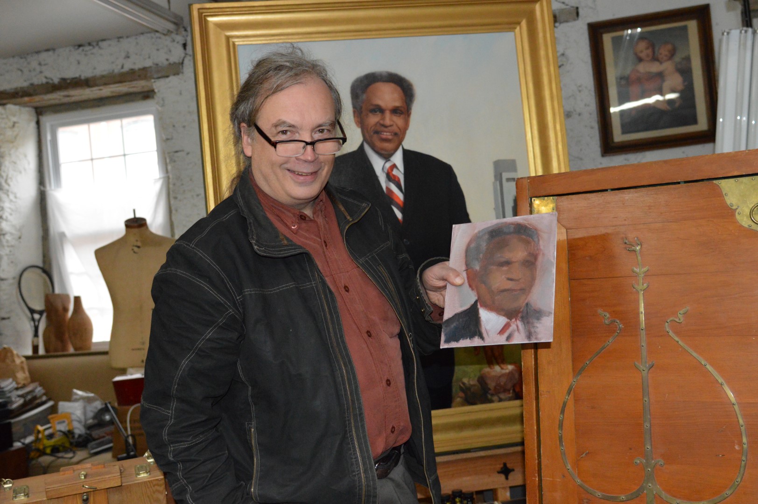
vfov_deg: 36.8
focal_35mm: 36
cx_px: 379
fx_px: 757
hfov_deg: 53.2
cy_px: 252
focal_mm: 24
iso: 2200
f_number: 4
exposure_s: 1/60
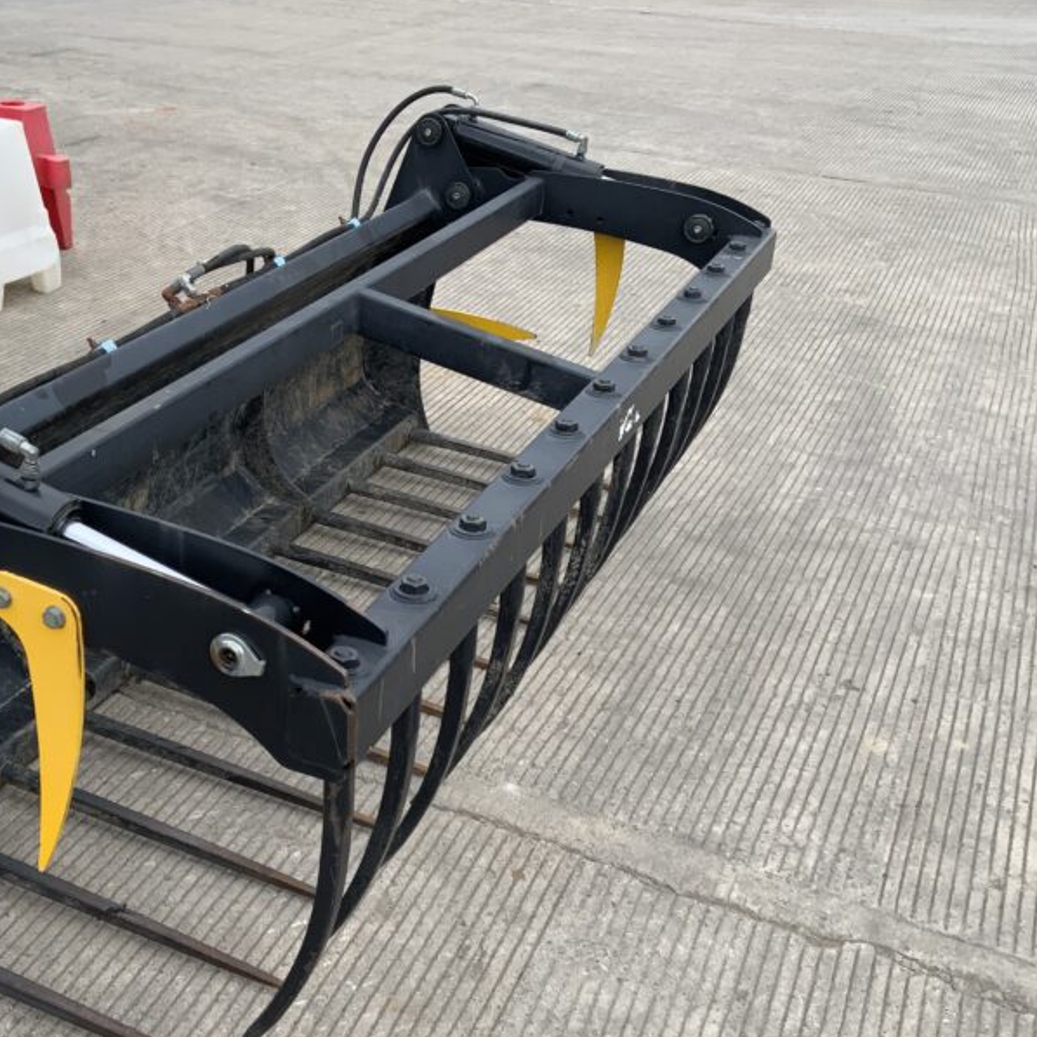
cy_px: 547
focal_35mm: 44
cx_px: 316
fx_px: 1491
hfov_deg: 37.8
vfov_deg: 38.3
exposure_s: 1/389
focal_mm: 3
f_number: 1.8
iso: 16
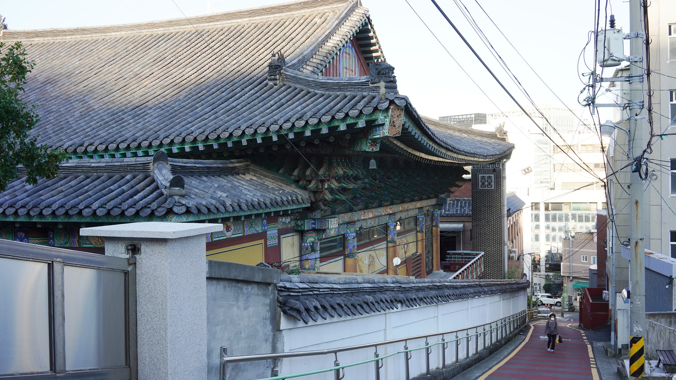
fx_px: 663
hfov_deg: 54.0
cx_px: 340
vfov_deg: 32.0
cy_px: 181
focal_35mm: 37
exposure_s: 1/125
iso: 400
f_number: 10
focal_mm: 35
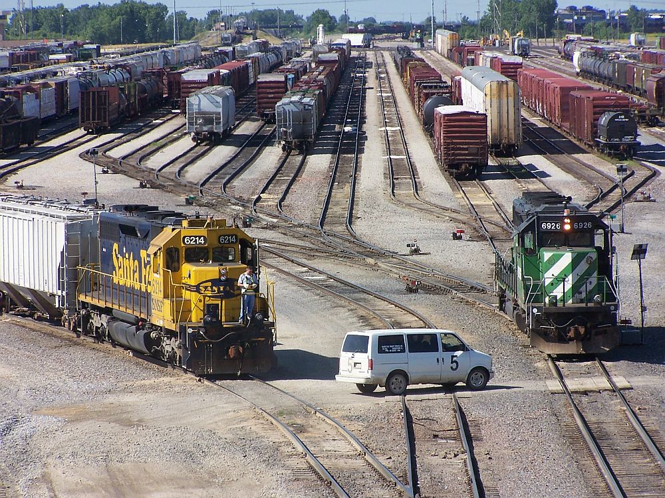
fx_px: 4572
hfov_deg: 8.3
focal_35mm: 238
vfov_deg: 6.2
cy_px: 249
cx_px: 332
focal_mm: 39.5
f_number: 4.5
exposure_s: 1/500
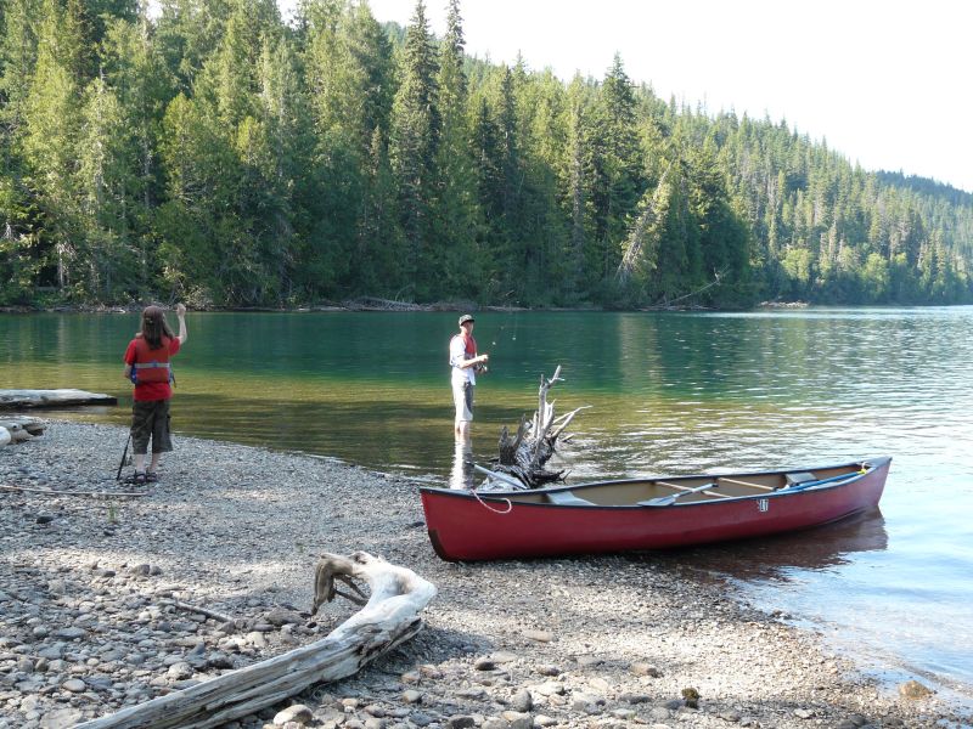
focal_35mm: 45
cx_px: 486
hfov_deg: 42.1
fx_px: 1265
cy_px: 364
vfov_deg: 32.2
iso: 100
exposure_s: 1/125
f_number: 4
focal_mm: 7.4
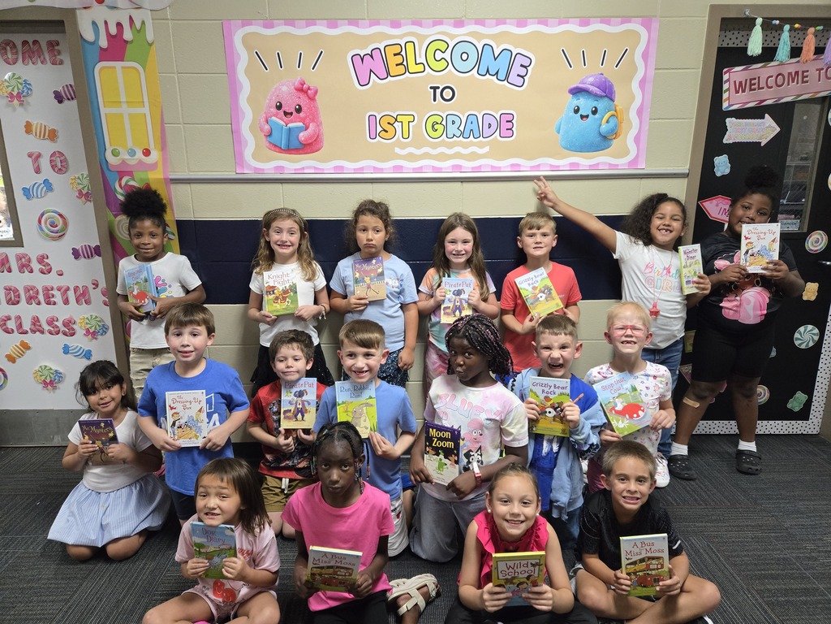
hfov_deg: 73.9
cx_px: 416
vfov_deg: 58.9
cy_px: 312
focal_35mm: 23
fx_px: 552
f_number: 1.8
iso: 1000
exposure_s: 1/120
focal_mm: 5.4
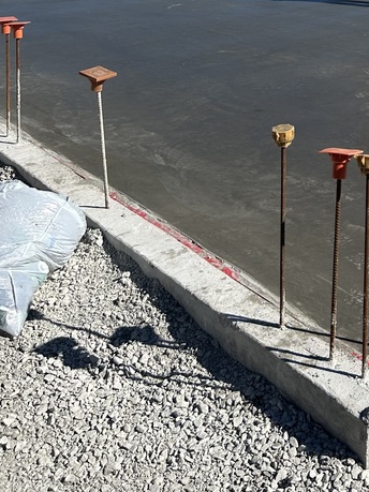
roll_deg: -1.6
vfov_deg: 29.8
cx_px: 398
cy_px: -55
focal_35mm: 58
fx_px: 825
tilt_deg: -4.9
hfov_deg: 23.7
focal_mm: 5.7
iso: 50
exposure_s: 1/5587
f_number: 1.5
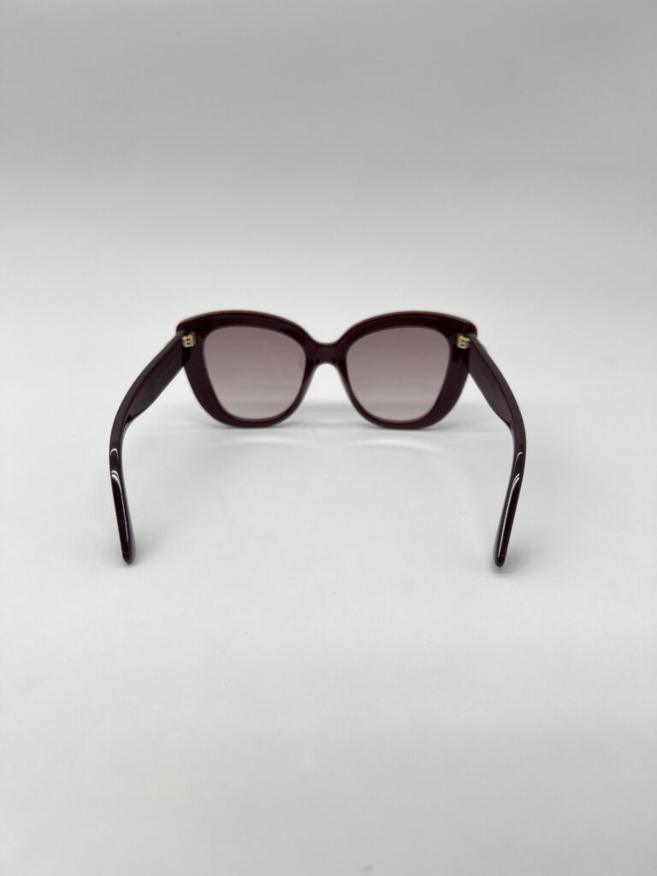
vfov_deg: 67.3
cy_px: 438
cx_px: 328
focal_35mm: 26
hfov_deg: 53.1
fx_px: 658
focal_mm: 5.7
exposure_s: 1/216
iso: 50
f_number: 1.5
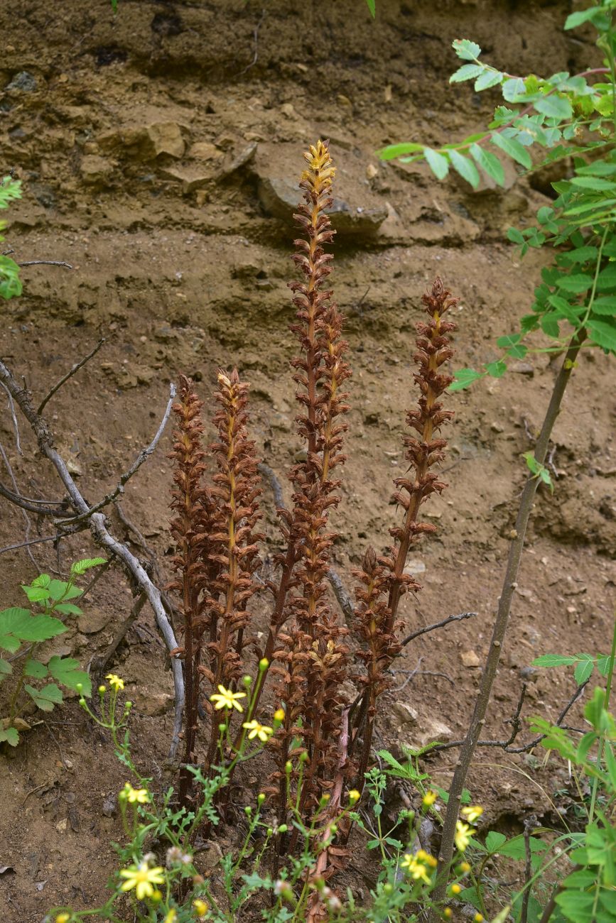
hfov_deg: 27.0
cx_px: 308
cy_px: 462
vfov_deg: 39.6
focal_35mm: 50
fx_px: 1283
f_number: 8
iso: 320
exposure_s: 1/125
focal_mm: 50
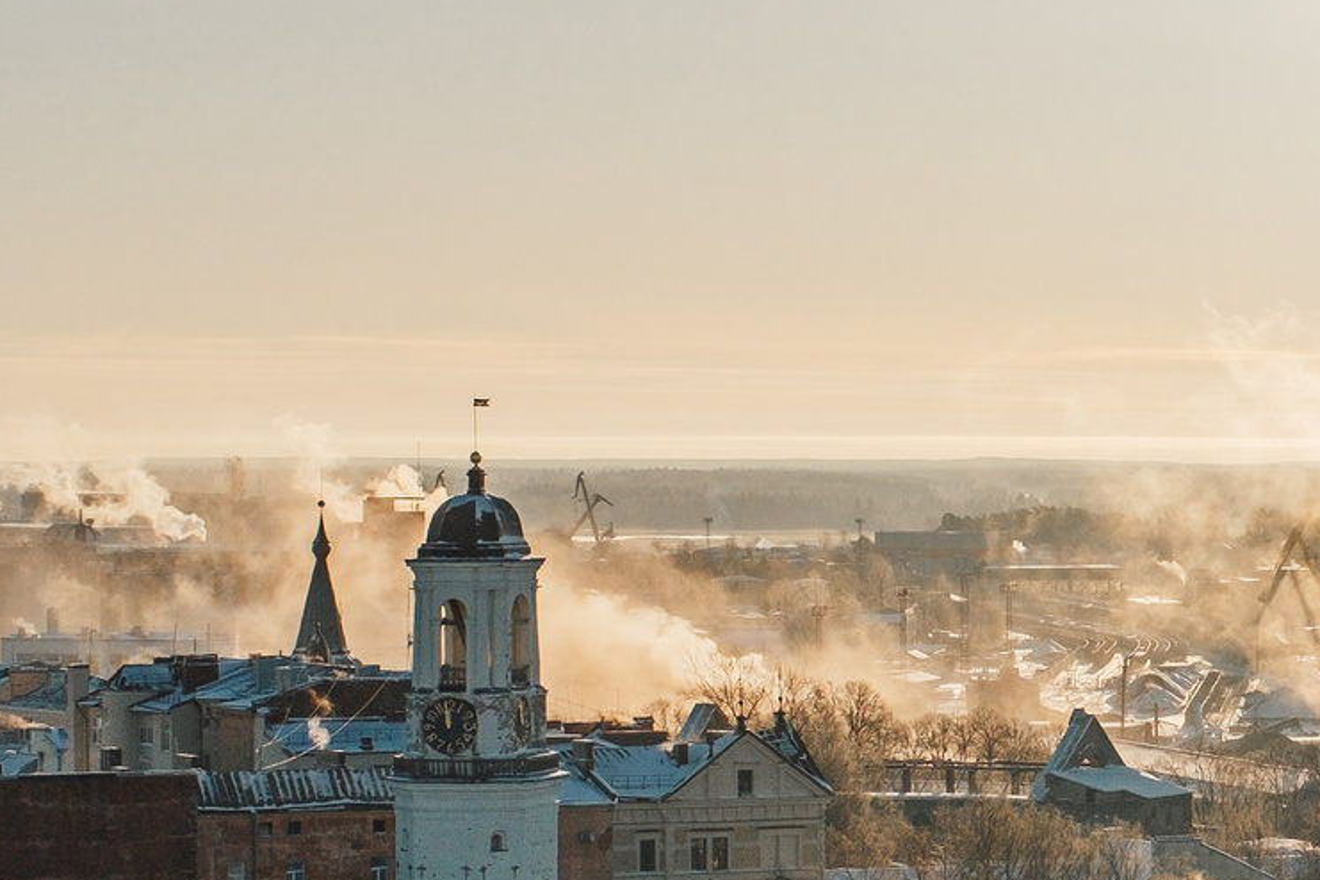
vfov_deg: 8.5
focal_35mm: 162
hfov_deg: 12.5
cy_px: 658
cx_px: 1295
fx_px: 5940
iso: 320
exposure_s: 1/900
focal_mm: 29.9
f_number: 5
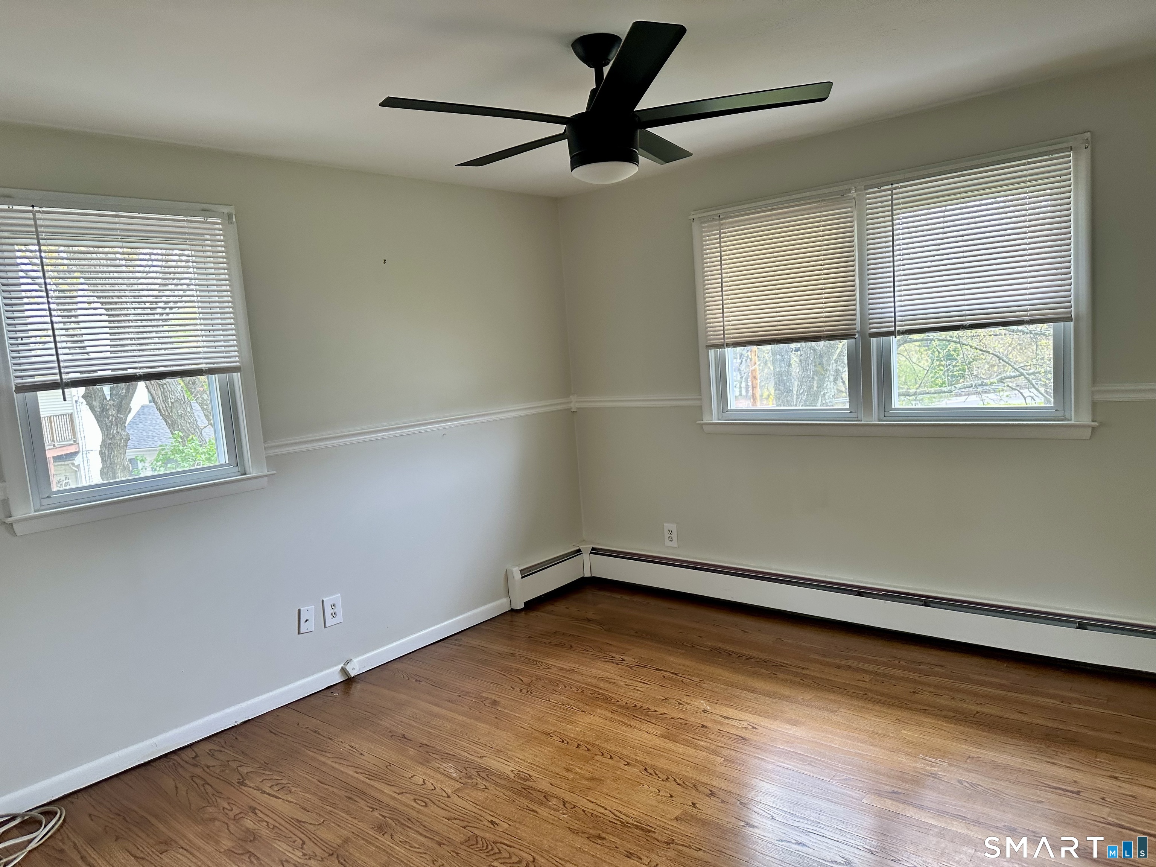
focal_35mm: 24
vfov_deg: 56.8
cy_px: 434
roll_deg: +5.0
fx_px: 801
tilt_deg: -3.5
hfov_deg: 71.6
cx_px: 578
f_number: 1.78
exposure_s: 1/120
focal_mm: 6.86
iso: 160
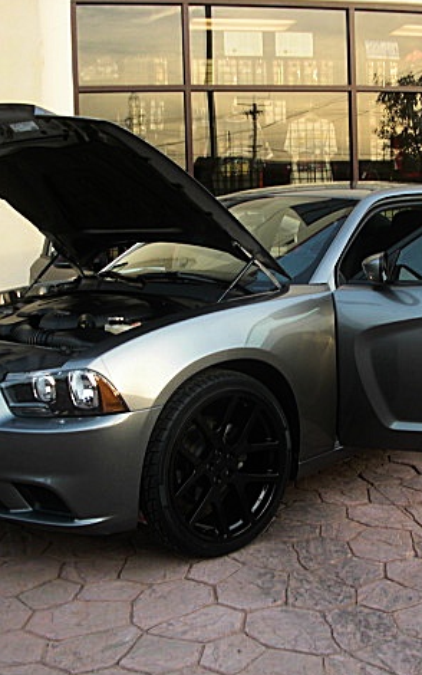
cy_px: 338
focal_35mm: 52
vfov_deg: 38.9
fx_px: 956
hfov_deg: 24.8
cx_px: 274
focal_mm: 6.3
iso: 50
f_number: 2.8
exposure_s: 1/100
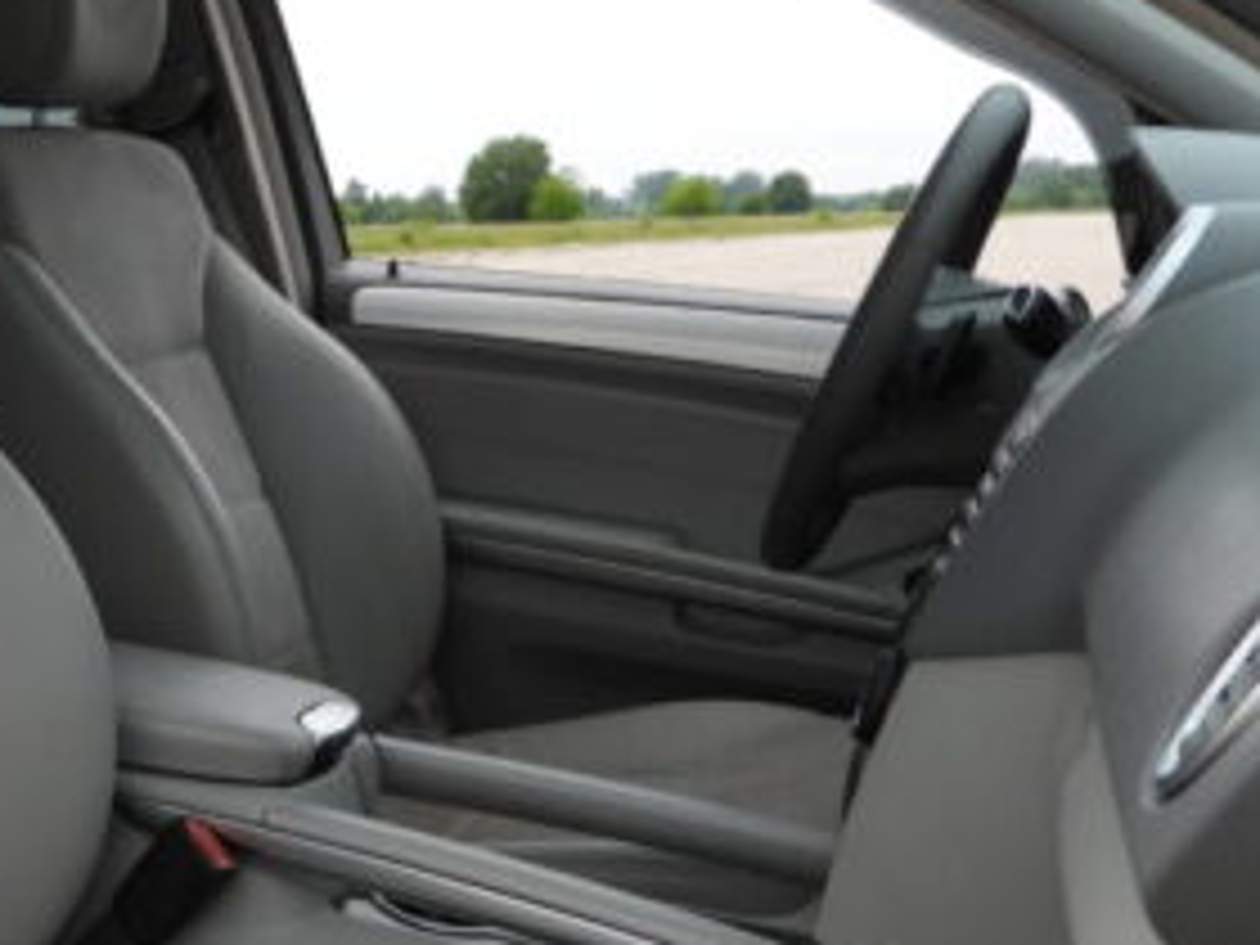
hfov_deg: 29.7
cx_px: 22
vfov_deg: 24.0
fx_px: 2220
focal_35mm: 61
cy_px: 594
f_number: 2.8
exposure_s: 1/640
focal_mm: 4.3
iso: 100
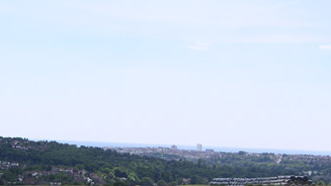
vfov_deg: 9.5
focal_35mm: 127
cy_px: 195
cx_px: 58
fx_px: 1114
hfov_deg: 16.8
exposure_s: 1/180
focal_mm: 9.3
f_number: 6.7
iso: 50
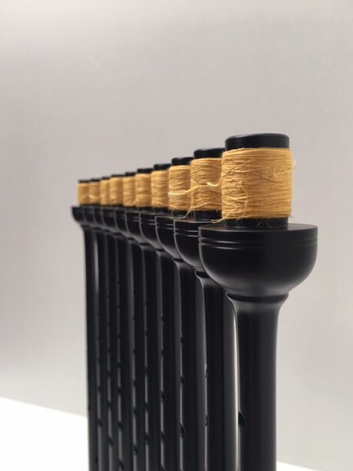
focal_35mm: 30
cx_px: 179
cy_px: 241
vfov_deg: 60.0
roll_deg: +0.3
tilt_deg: -5.6
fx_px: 408
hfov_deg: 46.8
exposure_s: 1/33
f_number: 2.2
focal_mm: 4.15
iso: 25
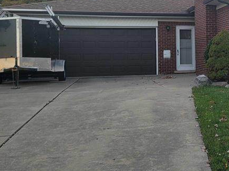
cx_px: 265
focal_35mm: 61
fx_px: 404
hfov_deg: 28.2
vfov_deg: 23.9
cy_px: 60
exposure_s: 1/120
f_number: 1.8
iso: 50
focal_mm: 5.4
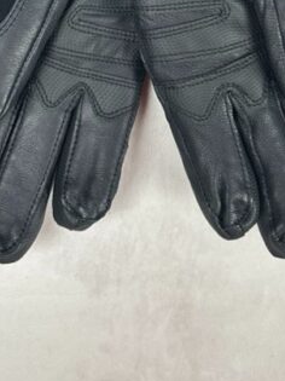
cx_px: 149
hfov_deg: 22.2
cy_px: -87
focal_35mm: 66
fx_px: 725
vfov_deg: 26.0
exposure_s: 1/100
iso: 80
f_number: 1.5
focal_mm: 5.7
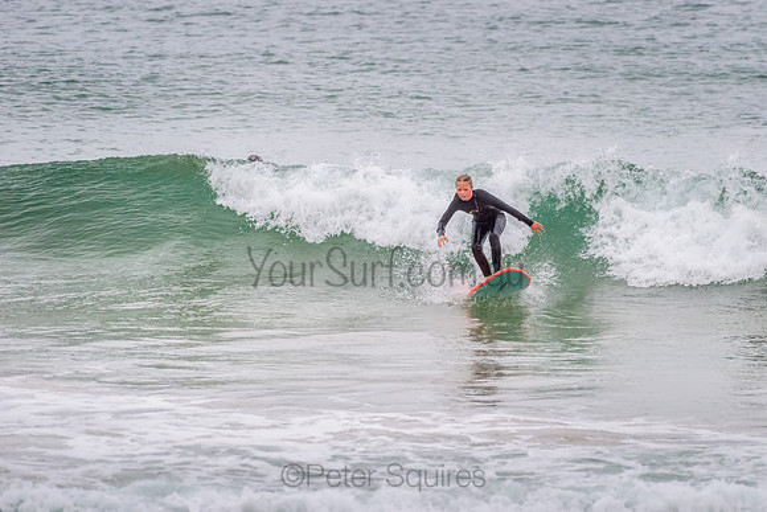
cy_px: 255
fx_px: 13070
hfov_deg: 3.4
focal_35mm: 613
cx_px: 470
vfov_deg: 2.2
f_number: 5.6
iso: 900
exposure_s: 1/1000
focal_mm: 500
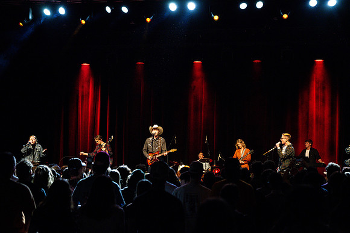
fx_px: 681
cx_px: 175
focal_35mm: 70
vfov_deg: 19.5
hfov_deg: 28.8
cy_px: 116
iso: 6400
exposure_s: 1/500
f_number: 2.8
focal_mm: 70
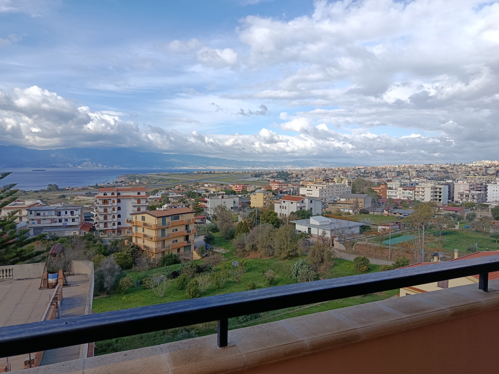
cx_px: 250
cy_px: 187
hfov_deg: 71.6
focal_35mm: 24
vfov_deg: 56.8
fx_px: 346
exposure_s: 1/483
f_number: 1.7
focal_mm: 5.24
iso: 50
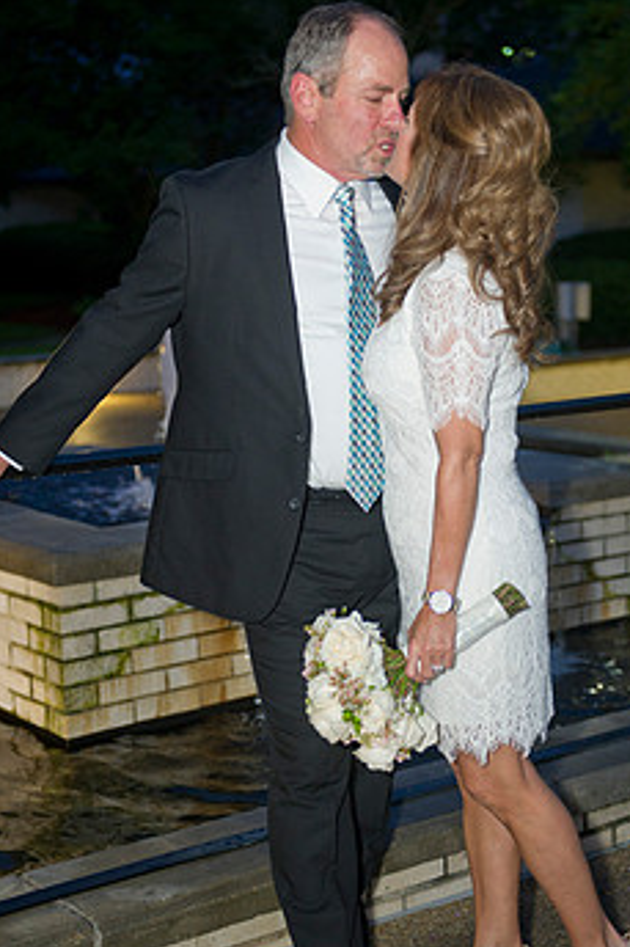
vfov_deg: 29.7
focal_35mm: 68
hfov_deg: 20.0
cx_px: 356
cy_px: 501
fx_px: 1787
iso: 800
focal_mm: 52
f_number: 2.8
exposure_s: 1/60
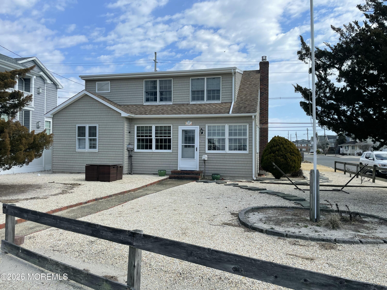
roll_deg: -0.5
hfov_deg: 67.3
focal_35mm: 26
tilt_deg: +0.7
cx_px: 194
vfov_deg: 53.1
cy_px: 145
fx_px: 291
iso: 32
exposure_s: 1/3610
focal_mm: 4.2
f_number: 1.6
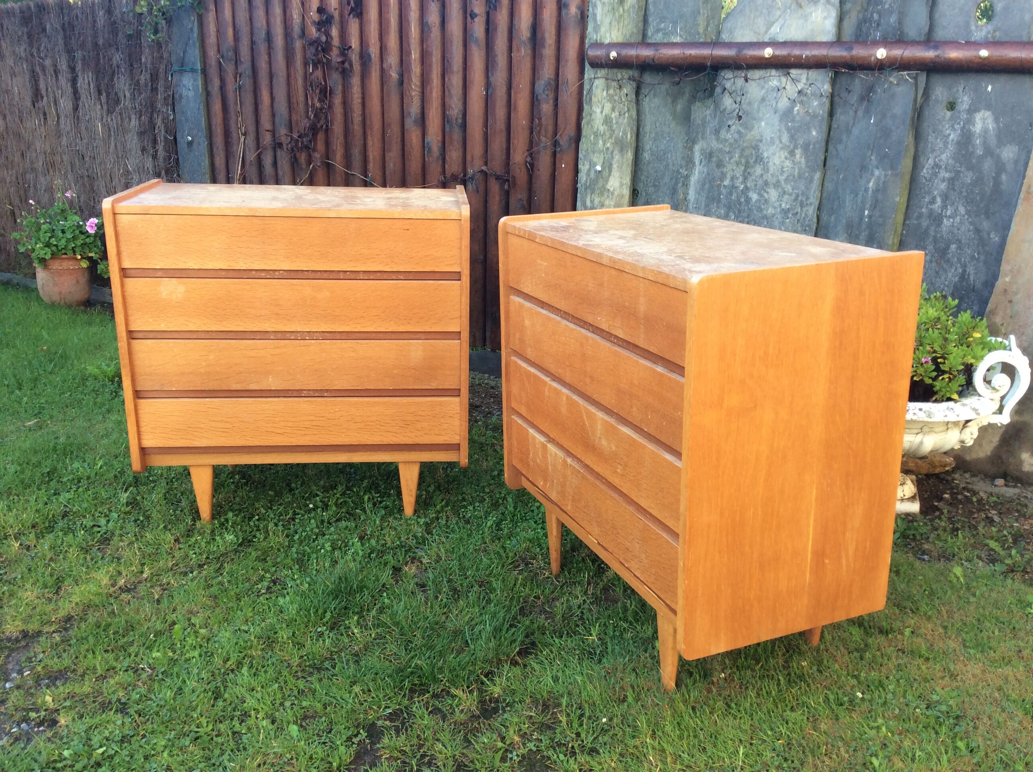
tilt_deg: -20.6
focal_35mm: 32
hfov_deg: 56.9
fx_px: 954
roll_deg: -0.5
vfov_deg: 44.1
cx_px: 516
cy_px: 386
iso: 32
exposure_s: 1/50
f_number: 2.4
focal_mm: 3.3
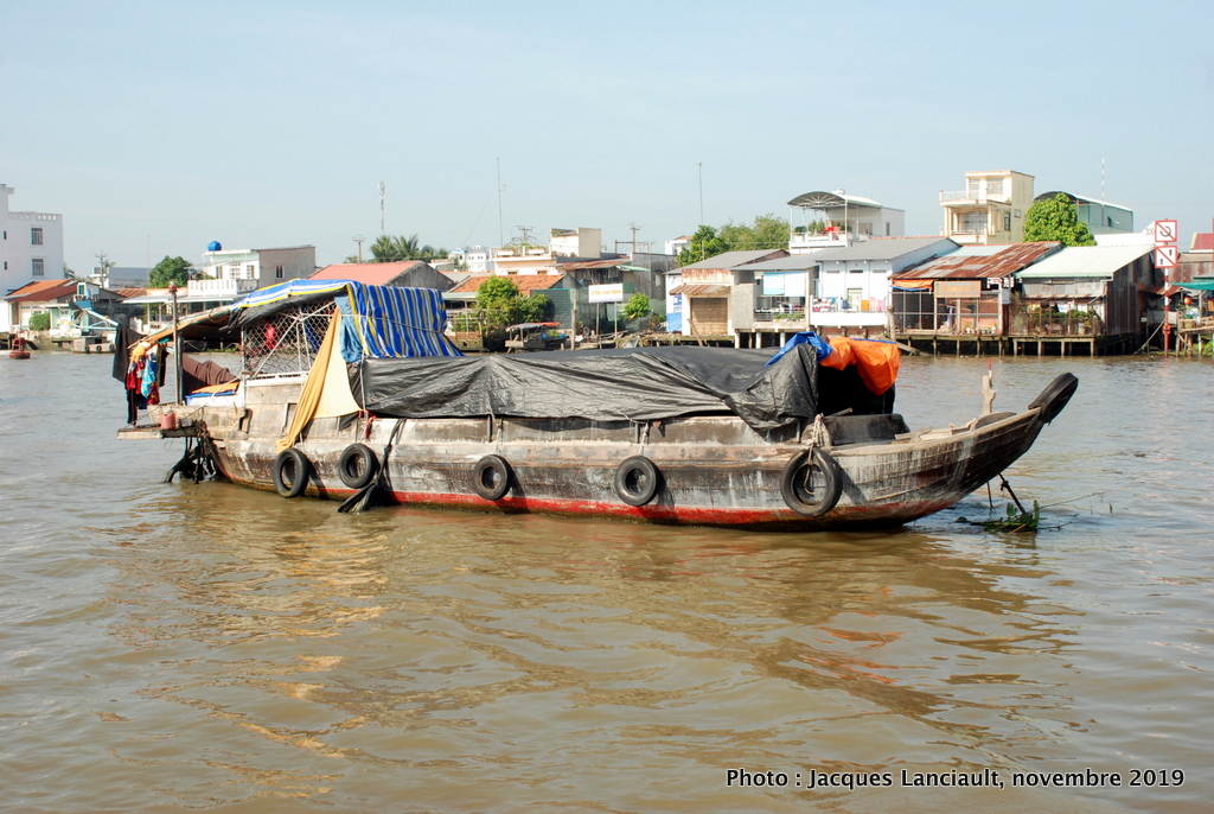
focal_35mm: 42
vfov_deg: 32.0
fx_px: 1418
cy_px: 407
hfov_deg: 46.3
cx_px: 607
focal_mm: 28
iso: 500
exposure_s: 1/400
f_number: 10
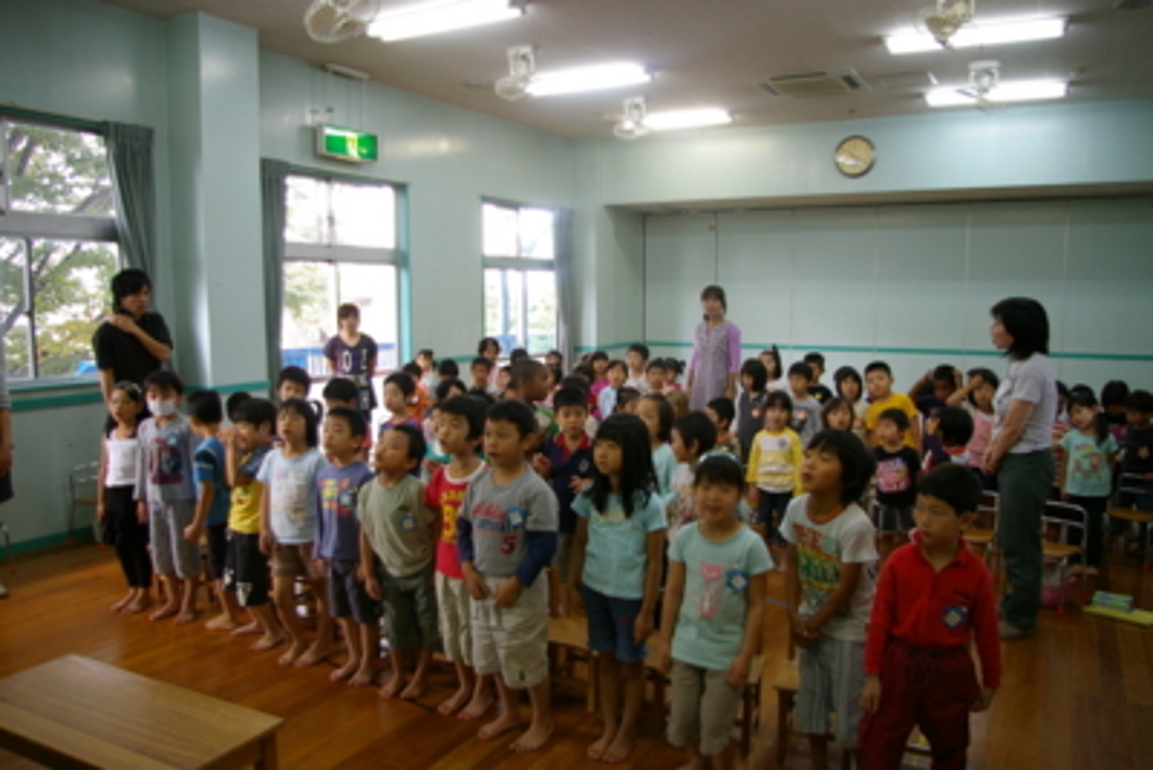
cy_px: 385
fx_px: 865
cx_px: 576
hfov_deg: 67.4
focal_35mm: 27
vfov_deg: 48.0
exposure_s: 1/30
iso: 200
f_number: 3.5
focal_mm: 18
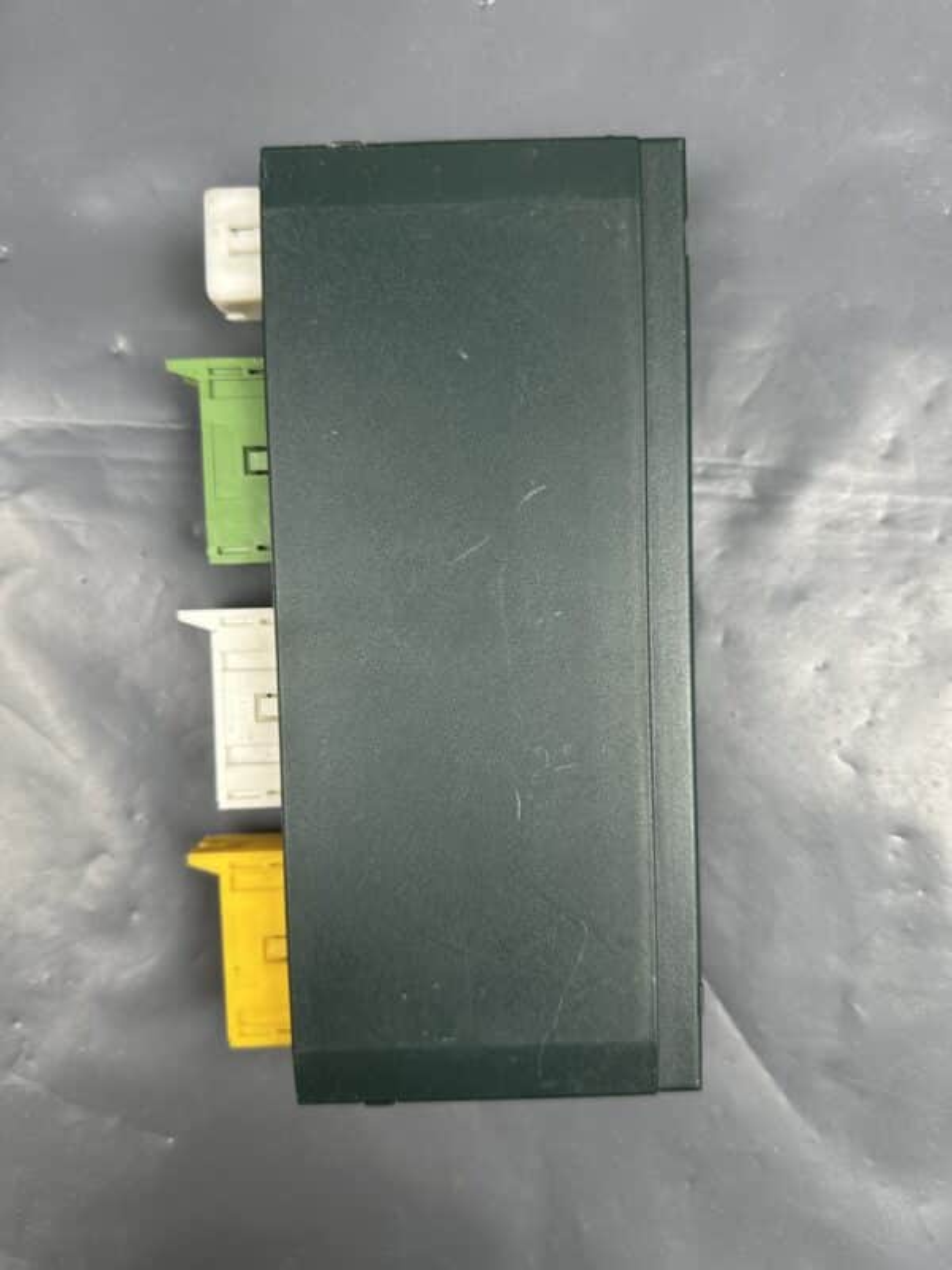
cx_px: 476
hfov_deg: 56.8
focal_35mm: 24
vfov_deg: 71.6
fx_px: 880
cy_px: 635
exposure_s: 1/50
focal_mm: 6.86
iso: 125
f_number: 1.78
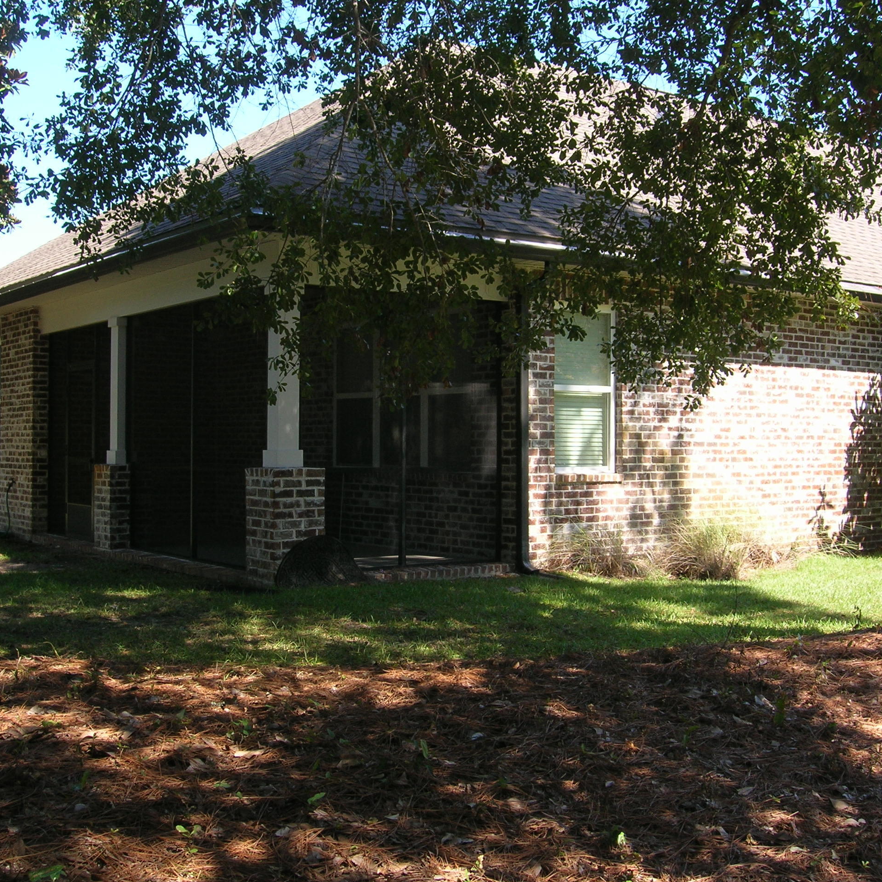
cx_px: 450
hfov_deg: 40.0
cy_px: 442
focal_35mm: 42
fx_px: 1211
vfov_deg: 40.0
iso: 50
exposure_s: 1/84.5
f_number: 4.9
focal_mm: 5.8
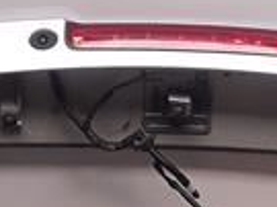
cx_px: 162
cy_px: 135
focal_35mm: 133
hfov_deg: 14.8
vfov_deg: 11.1
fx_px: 1063
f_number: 1.9
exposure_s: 1/170
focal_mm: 2.91
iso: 100
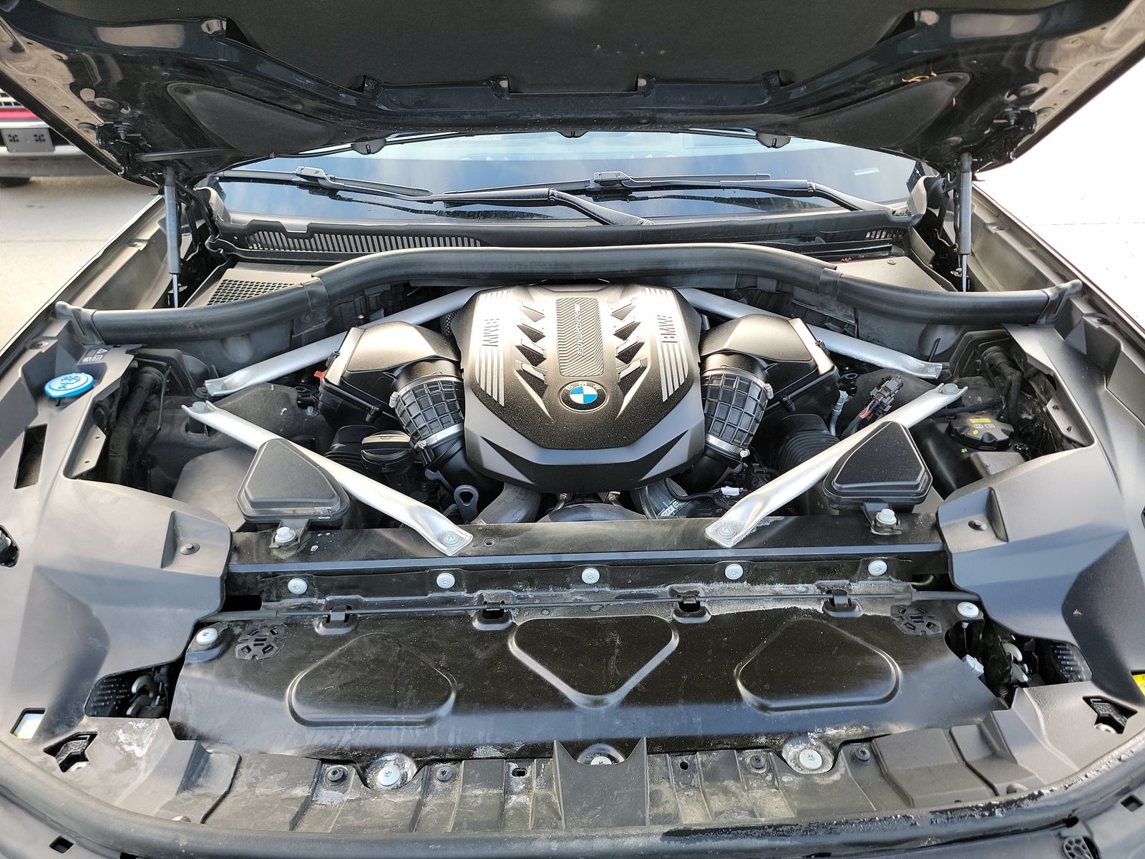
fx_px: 794
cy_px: 430
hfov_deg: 71.6
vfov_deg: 56.8
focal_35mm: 24
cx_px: 572
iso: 62
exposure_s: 1/59
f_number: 1.8
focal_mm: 6.7
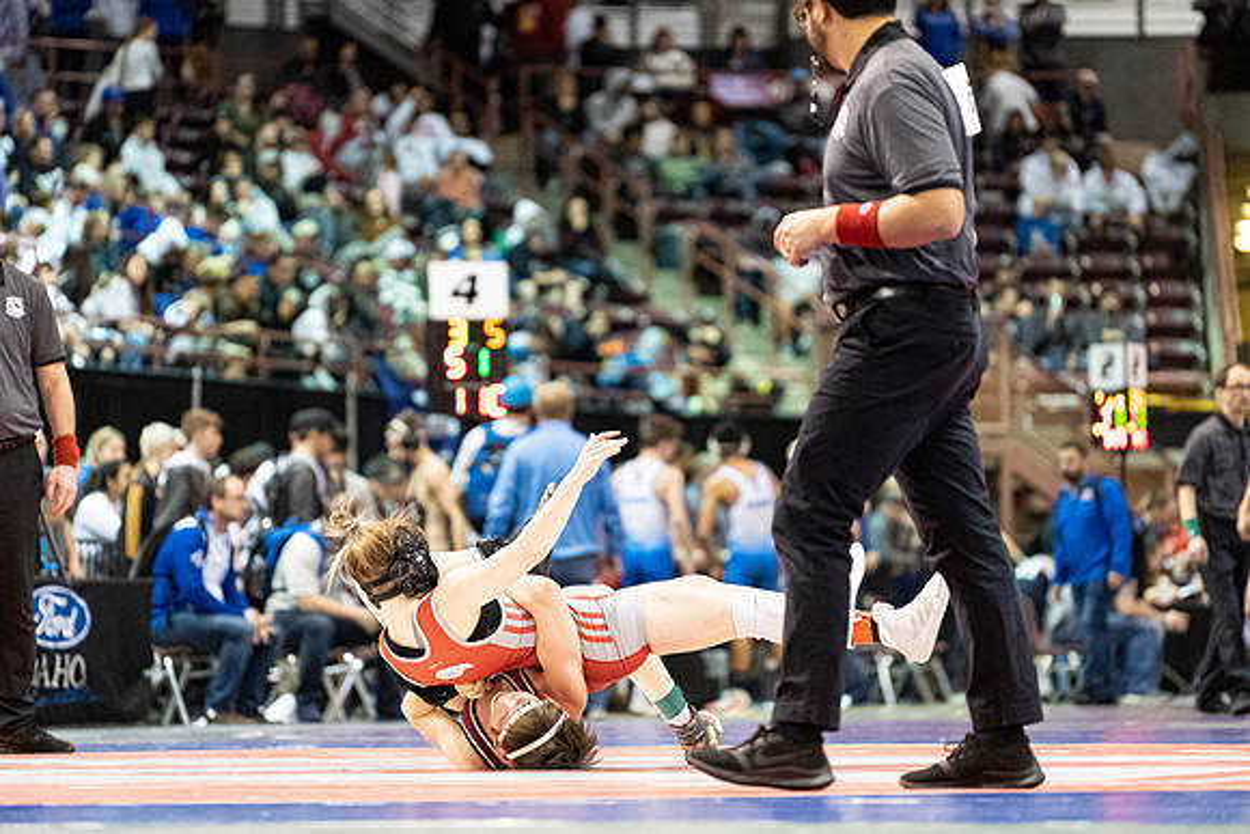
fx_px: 6946
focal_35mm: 200
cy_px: 417
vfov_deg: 6.9
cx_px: 625
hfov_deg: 10.3
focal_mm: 200
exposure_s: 1/500
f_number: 4
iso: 12800
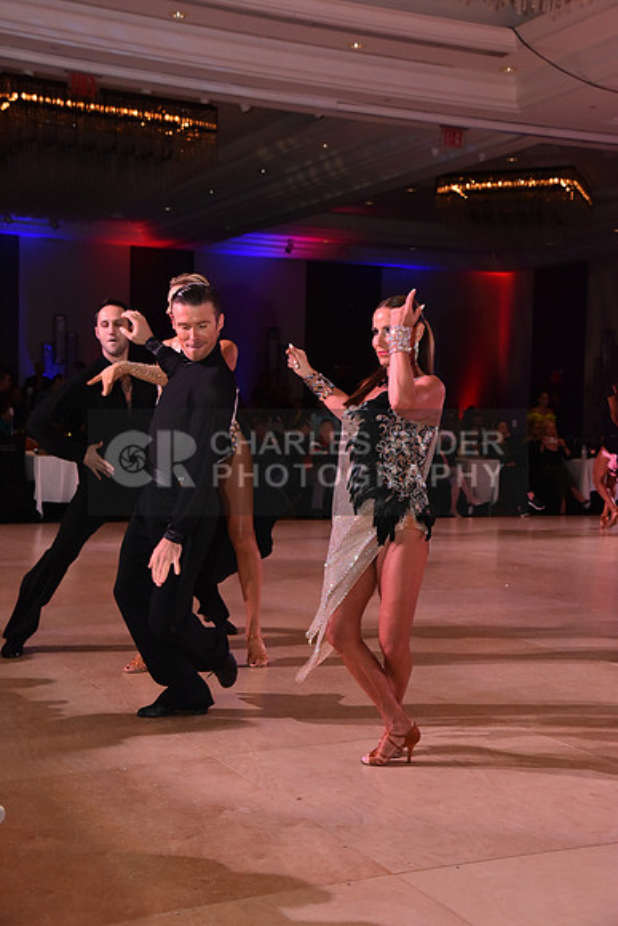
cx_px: 309
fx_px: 1415
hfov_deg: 24.6
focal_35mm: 55
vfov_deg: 36.2
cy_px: 463
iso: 2500
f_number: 7.1
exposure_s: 1/320
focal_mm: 55
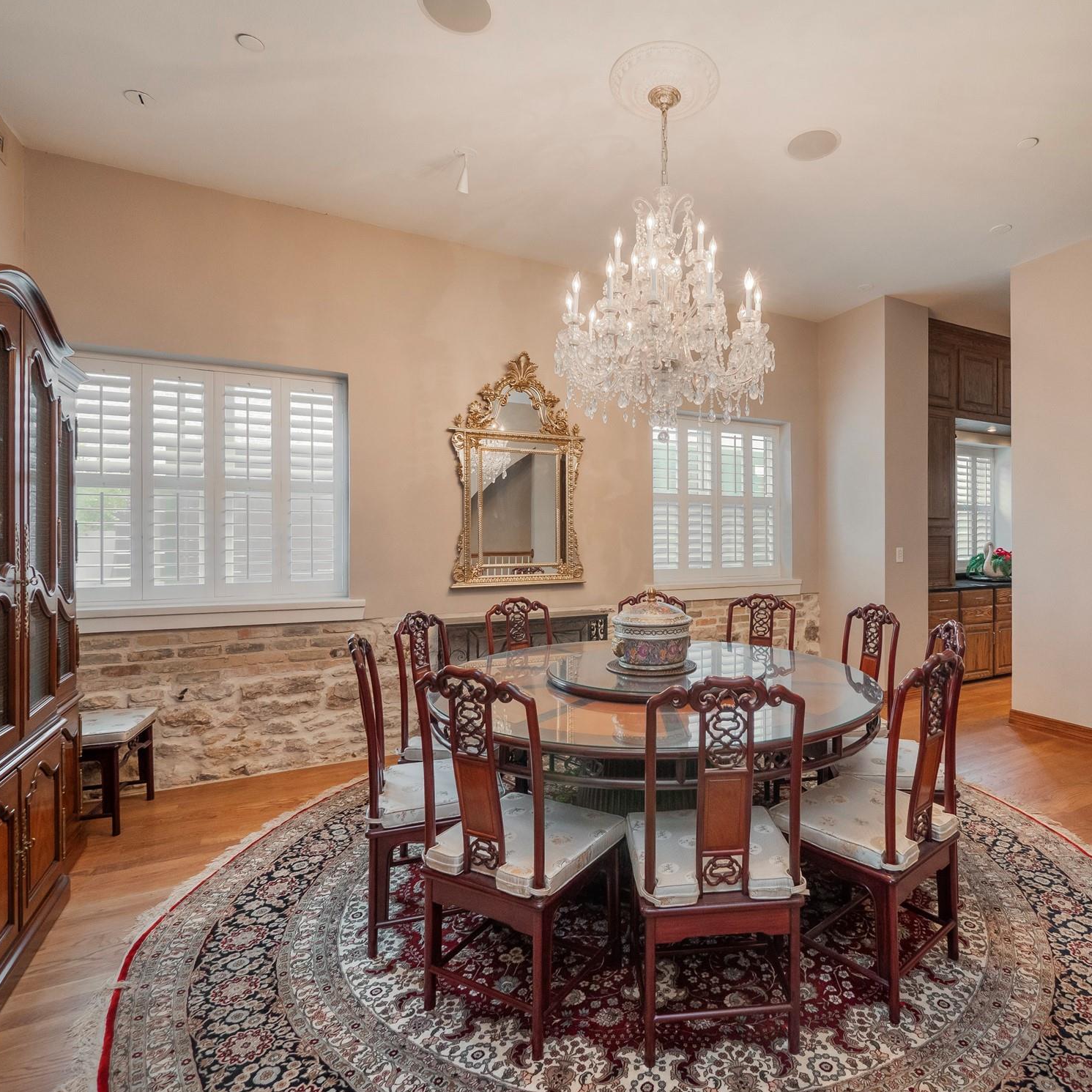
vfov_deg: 84.0
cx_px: 658
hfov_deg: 82.9
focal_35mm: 17
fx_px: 607
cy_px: 545
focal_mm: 7
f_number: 4.5
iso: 500
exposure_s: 1/10
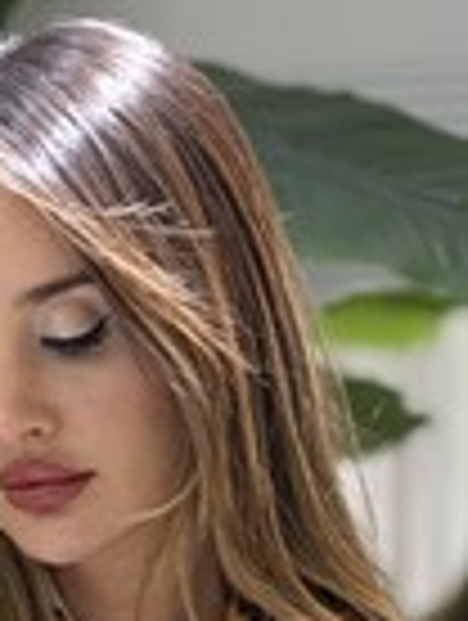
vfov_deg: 10.1
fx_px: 3325
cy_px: 1123
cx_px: 135
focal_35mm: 185
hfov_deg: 8.0
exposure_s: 1/218
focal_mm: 6.76
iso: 125
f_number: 1.78
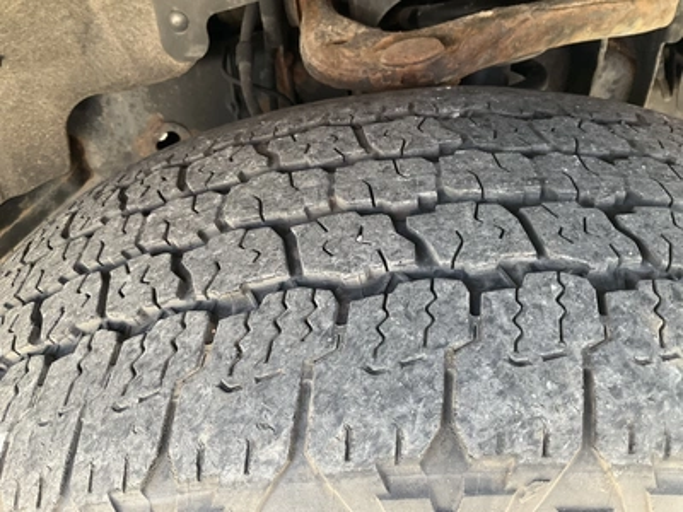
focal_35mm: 29
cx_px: 342
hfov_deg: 61.7
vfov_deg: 48.2
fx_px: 572
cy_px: 256
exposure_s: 1/69
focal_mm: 3
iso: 64
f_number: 1.8
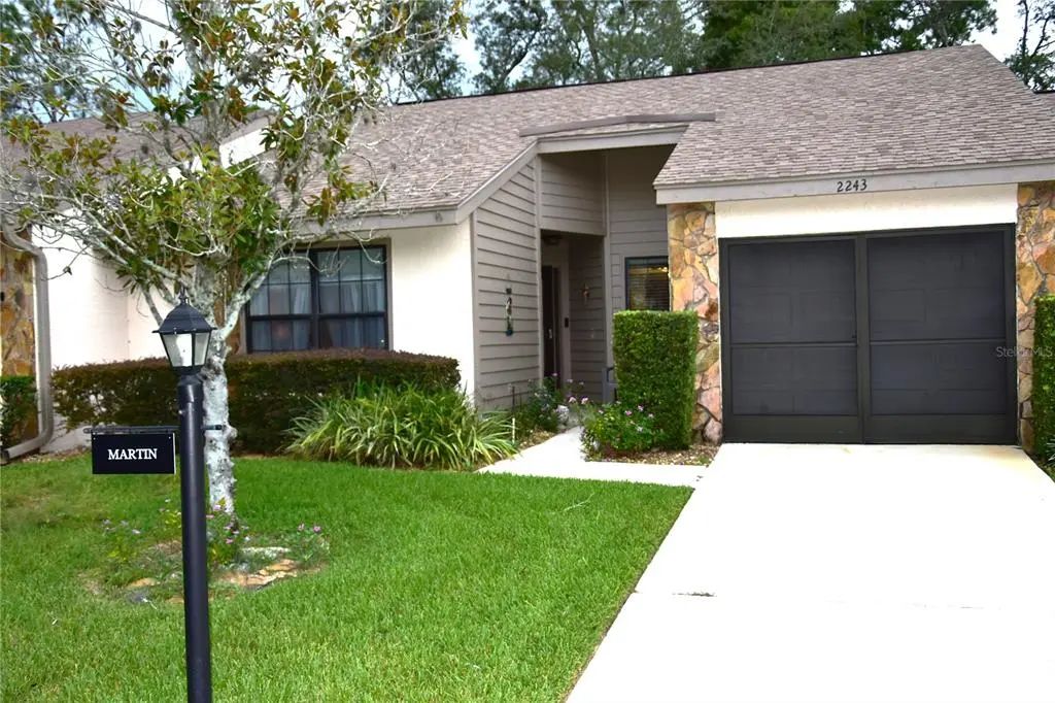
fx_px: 967
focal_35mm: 33
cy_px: 352
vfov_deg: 39.9
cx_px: 528
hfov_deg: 57.2
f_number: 3.8
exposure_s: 1/200
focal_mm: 22
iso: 500
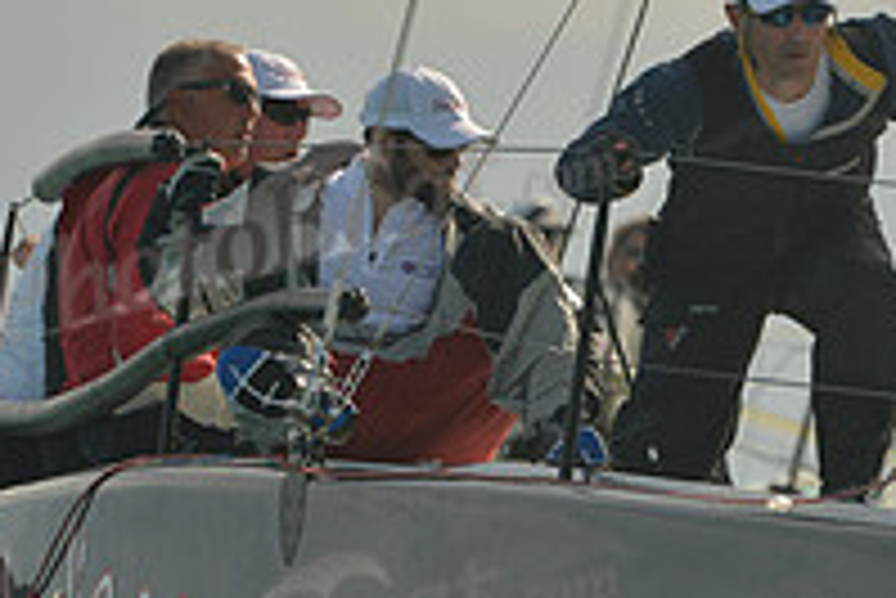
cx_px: 855
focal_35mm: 1166
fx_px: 29041
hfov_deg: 1.8
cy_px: 816
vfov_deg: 1.2
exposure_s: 1/1600
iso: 250
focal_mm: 400
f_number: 6.3
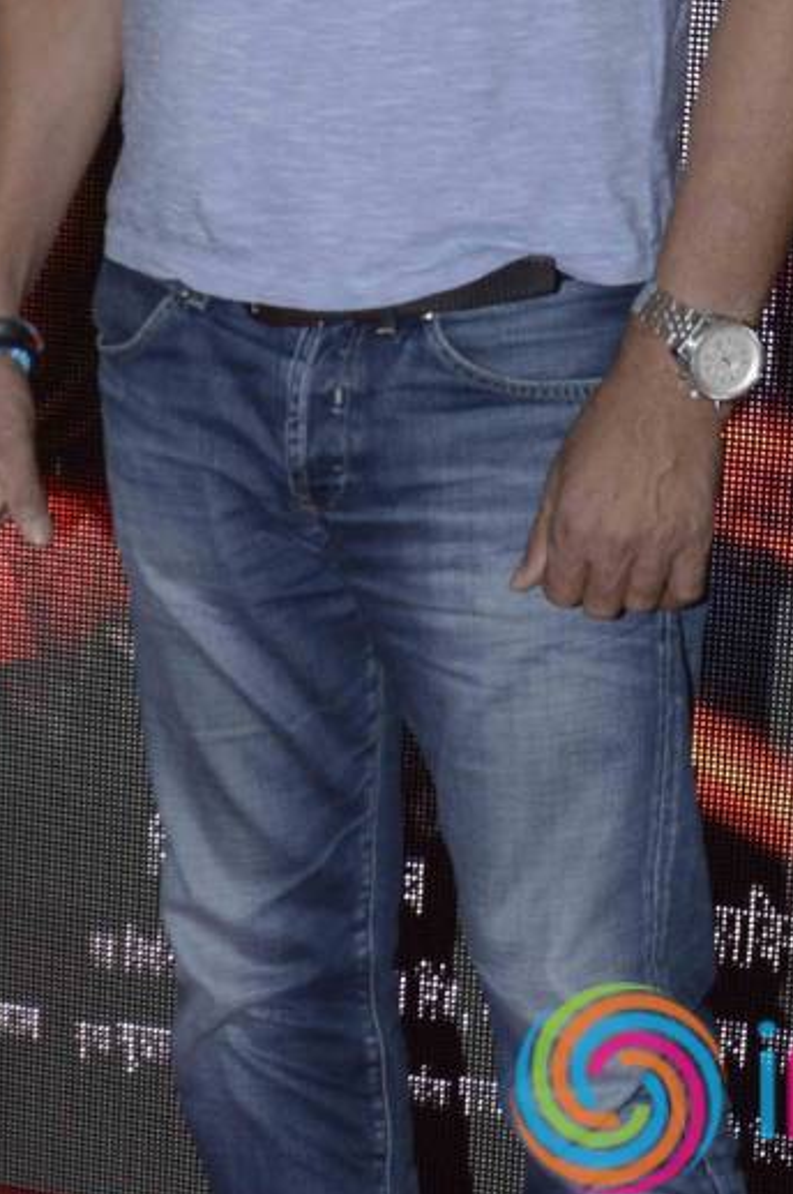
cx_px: 426
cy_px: 401
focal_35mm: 102
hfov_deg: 13.4
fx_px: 3379
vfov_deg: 20.0
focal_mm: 22
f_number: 7.1
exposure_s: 1/160
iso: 400
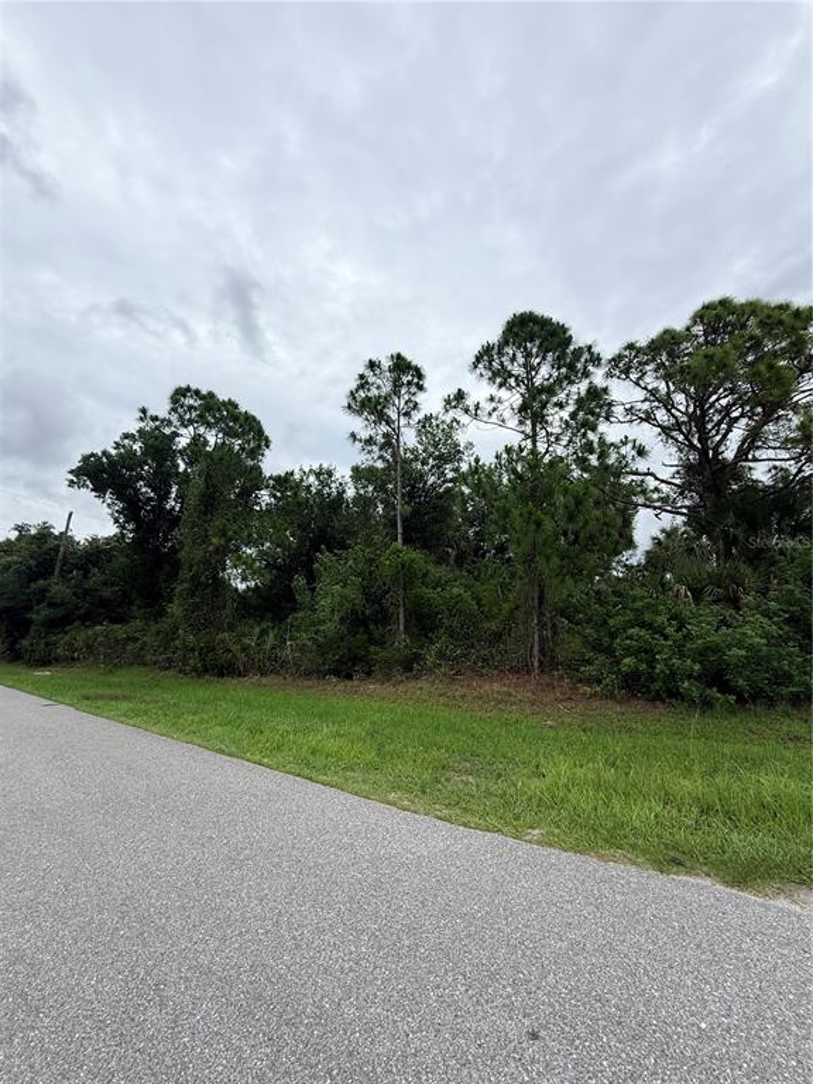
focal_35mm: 14
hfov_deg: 85.7
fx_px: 438
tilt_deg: +15.9
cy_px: 542
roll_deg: +0.0
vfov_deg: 102.1
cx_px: 406
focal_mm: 2.22
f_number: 2.2
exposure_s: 1/2410
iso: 50
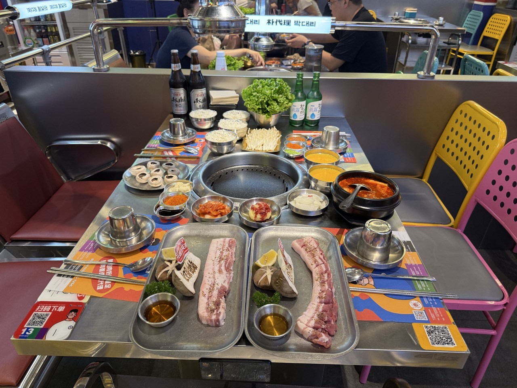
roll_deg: -0.9
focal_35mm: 24
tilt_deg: -30.1
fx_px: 358
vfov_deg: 56.8
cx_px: 258
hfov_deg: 71.6
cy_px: 194
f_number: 1.78
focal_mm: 6.76
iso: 125
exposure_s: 1/71
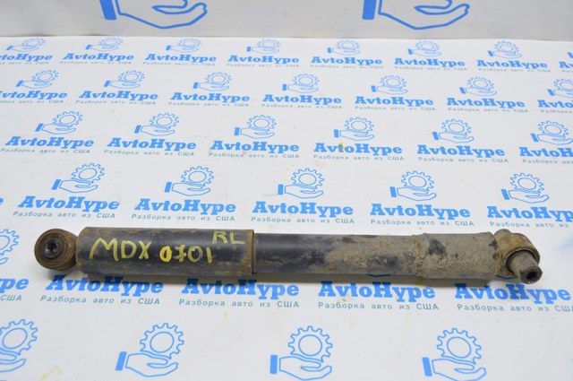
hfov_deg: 57.3
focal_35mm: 33
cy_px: 190
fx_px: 525
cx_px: 286
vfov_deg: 39.9
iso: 400
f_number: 5.6
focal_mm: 22
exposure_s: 1/20
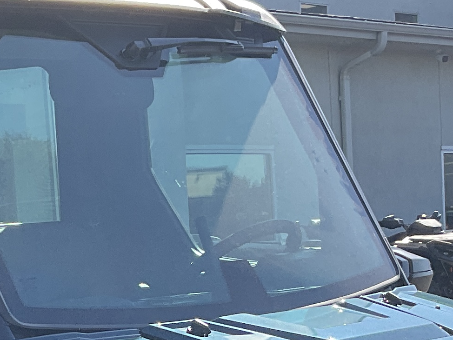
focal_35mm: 120
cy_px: 463
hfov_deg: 16.3
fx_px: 1571
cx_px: 85
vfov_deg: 11.9
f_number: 1.8
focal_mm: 3
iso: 16
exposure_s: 1/545
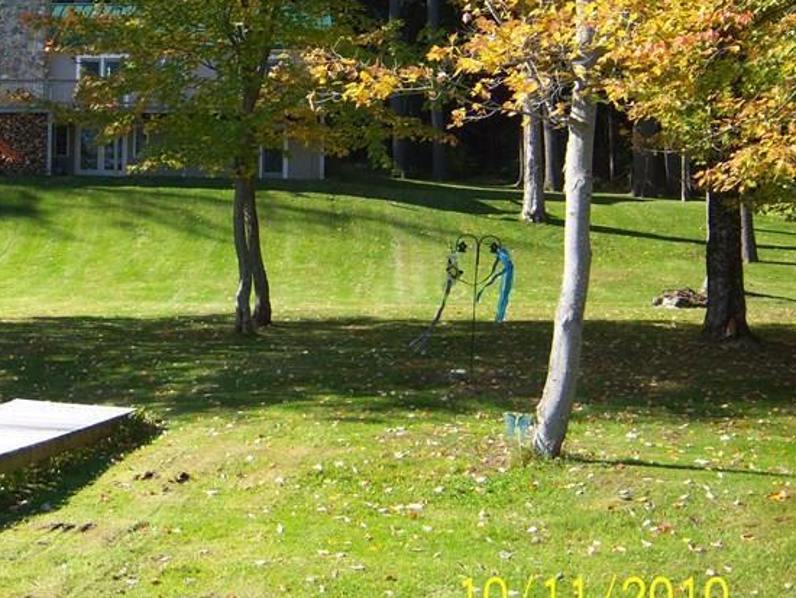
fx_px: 1541
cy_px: 169
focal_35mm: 67
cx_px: 62
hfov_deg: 27.8
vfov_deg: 21.8
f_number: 2.8
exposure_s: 1/500
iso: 80
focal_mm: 7.5
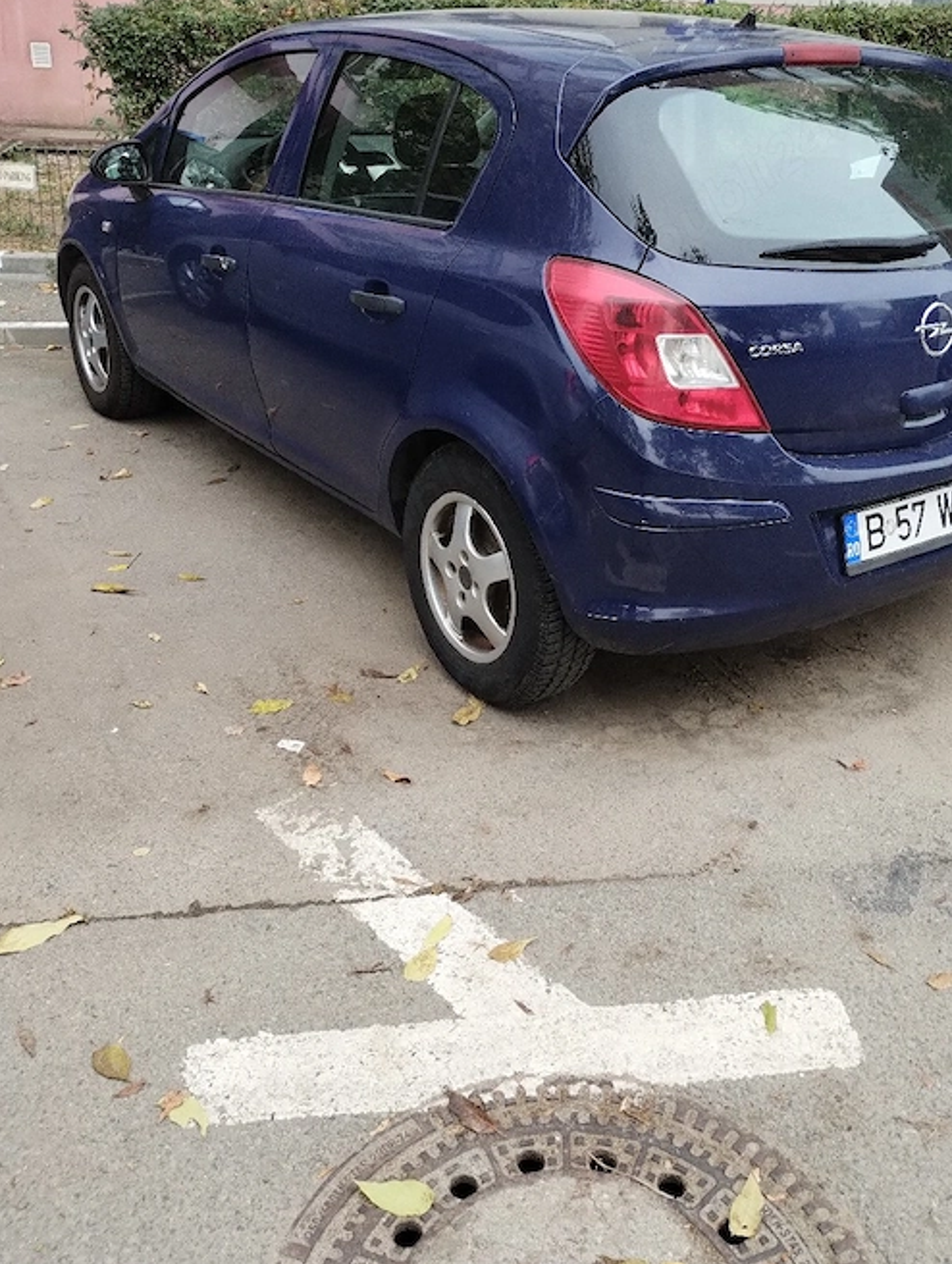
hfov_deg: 41.8
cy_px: 512
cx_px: 547
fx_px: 1244
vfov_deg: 53.5
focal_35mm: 34
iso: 170
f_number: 1.8
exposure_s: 1/100
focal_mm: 4.27
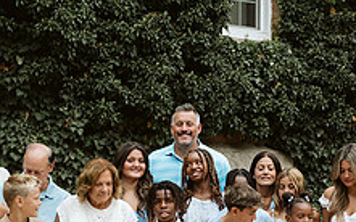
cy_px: 231
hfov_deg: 15.5
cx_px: 98
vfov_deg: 9.7
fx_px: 1300
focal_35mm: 134
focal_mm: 50
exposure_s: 1/640
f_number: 2.8
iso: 1000
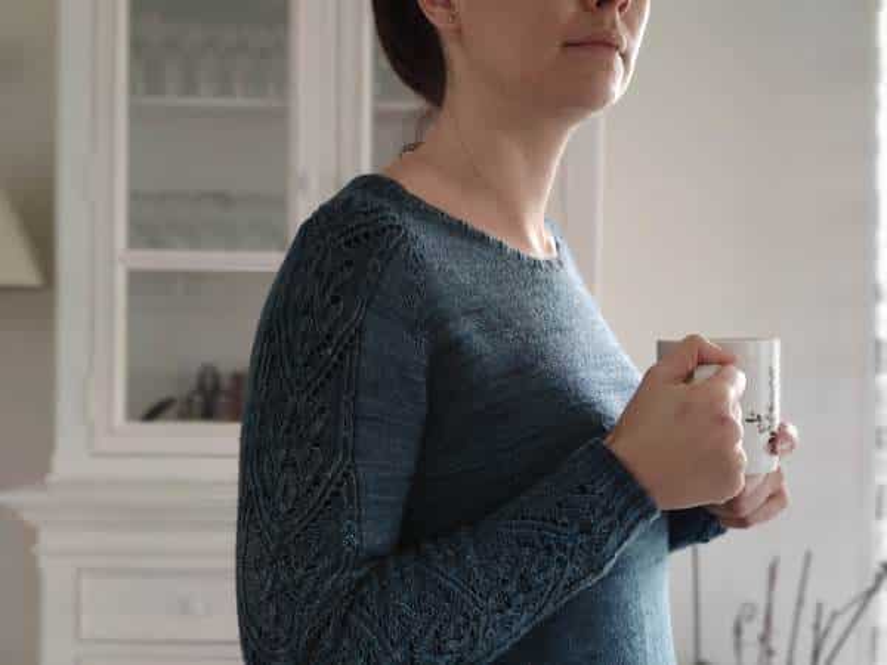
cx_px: 444
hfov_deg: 45.8
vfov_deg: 35.1
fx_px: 1051
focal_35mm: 41
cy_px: 332
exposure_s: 1/33
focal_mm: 8.16
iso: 919
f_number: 2
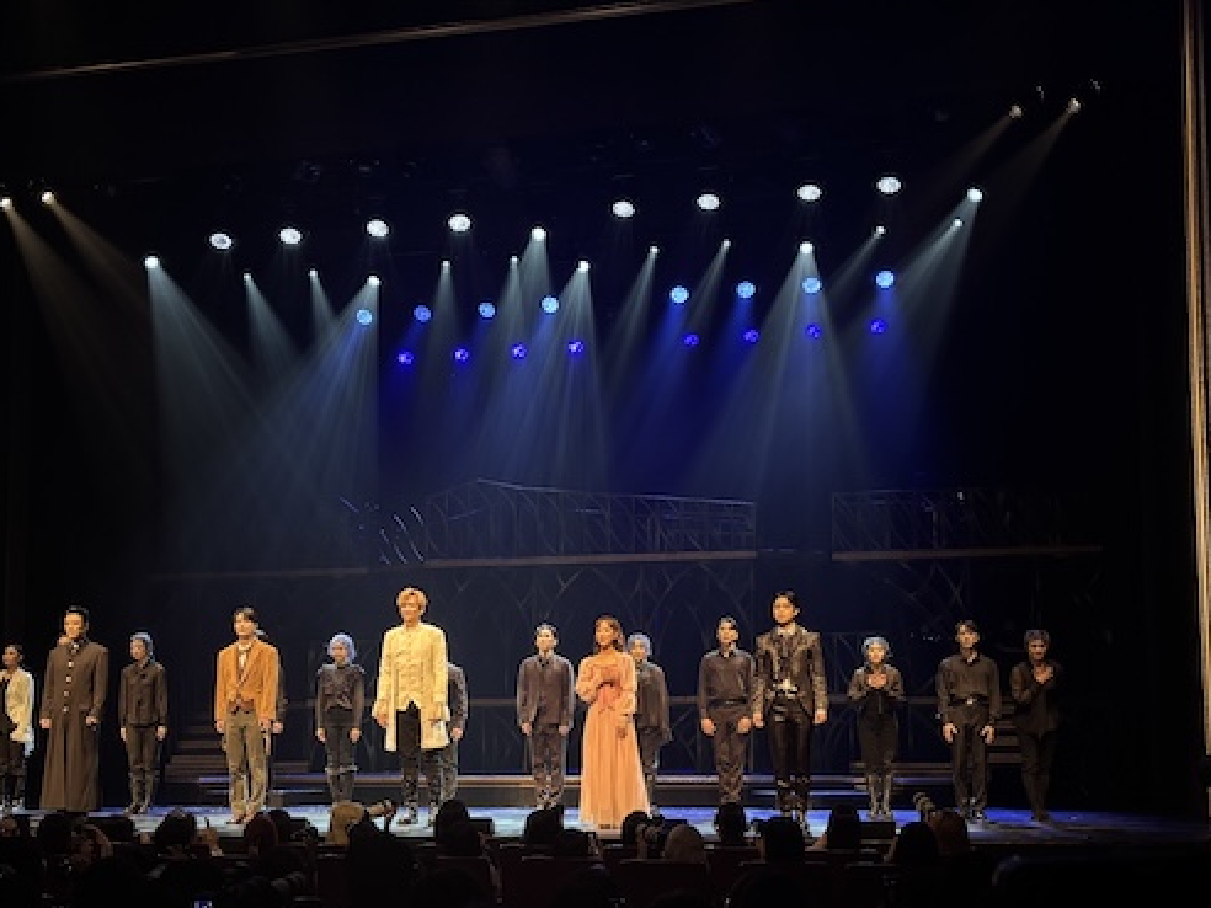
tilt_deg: +8.6
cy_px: 429
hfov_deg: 50.0
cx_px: 512
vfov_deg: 38.7
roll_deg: -1.4
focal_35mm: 37
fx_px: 1294
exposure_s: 1/60
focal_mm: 5.96
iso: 250
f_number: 1.6
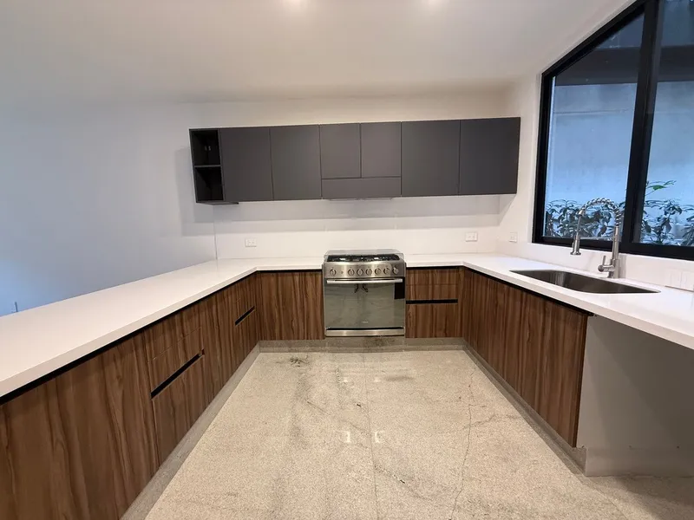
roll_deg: +1.1
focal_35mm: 14
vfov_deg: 85.7
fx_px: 281
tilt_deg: -6.8
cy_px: 260
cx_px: 347
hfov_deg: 102.1
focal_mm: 2.22
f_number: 2.2
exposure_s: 1/60
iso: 200
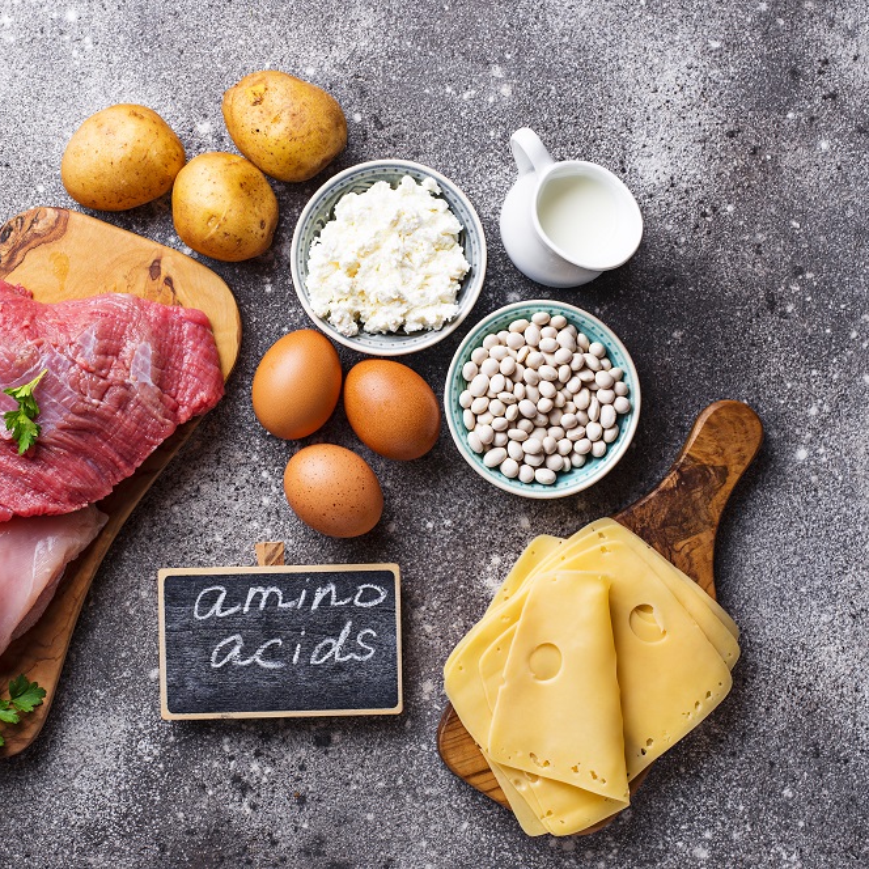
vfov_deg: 26.9
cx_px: 289
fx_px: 1818
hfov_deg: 26.7
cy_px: 434
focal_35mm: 64
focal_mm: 50
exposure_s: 1/125
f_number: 10
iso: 100
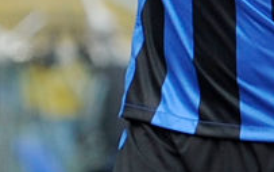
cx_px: -273
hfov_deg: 1.0
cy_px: -87
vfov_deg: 0.6
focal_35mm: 2050
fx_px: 15312
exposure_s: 1/1000
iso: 500
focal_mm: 400
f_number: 4
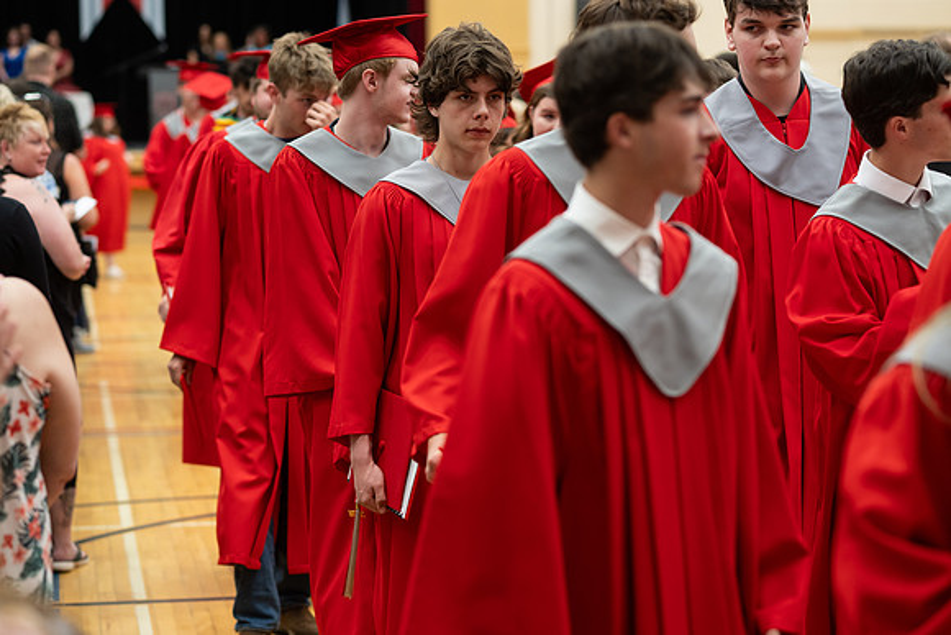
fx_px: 2296
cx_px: 465
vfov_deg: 15.7
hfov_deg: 23.4
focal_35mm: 87
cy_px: 325
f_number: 2.8
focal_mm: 85
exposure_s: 1/200
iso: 1000
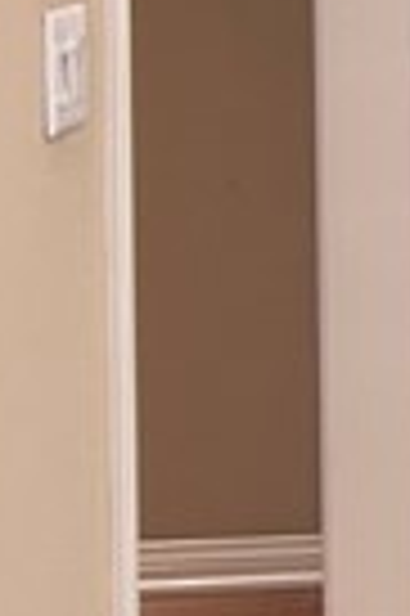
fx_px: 3459
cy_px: -144
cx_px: 1951
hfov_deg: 5.4
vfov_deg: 10.0
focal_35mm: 202
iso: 64
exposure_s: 1/60
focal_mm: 5.7
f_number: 1.5
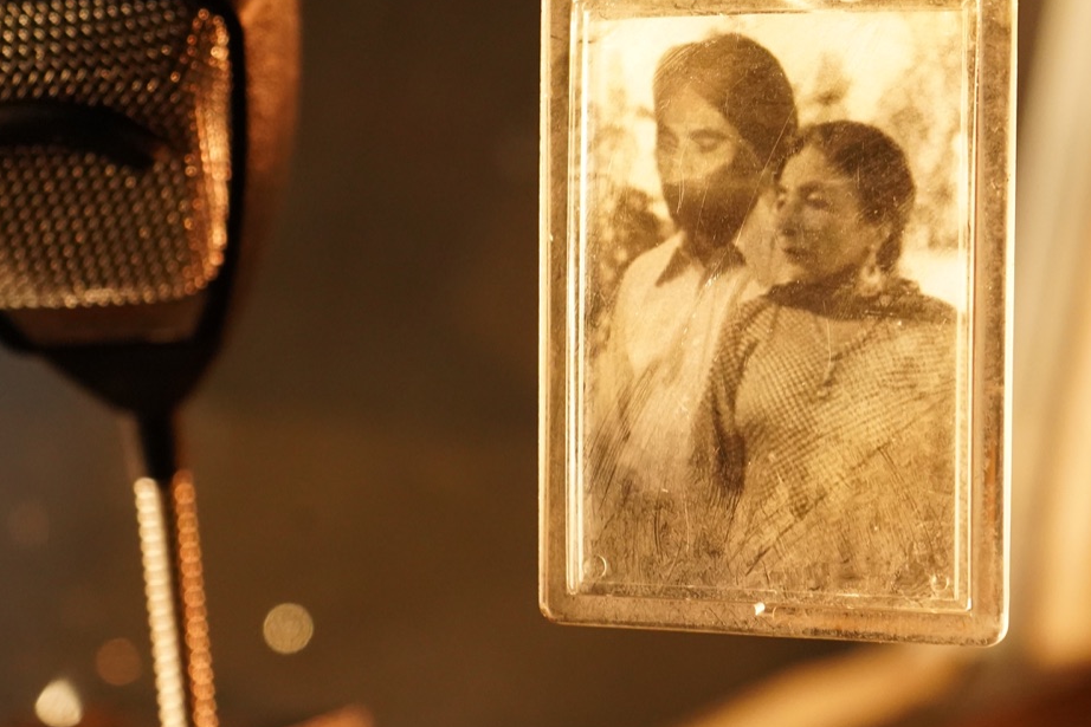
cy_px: 349
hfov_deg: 23.6
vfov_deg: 16.1
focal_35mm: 85
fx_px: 2576
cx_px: 861
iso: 5000
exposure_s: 1/125
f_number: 5.6
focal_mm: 49
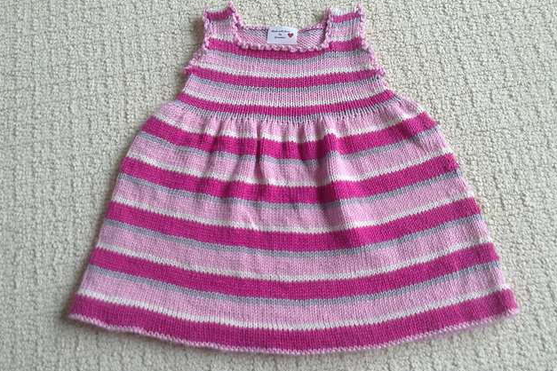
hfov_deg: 54.4
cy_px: 185
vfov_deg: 37.9
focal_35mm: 35
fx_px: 541
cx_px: 275
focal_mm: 3.3
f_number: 2.4
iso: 32
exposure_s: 1/24
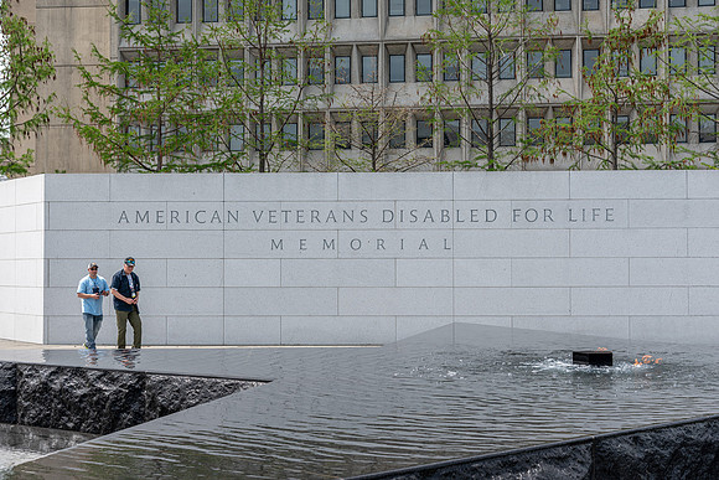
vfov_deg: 28.1
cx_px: 360
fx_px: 959
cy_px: 240
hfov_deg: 41.1
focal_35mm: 48
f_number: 8
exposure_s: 1/125
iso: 100
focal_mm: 48
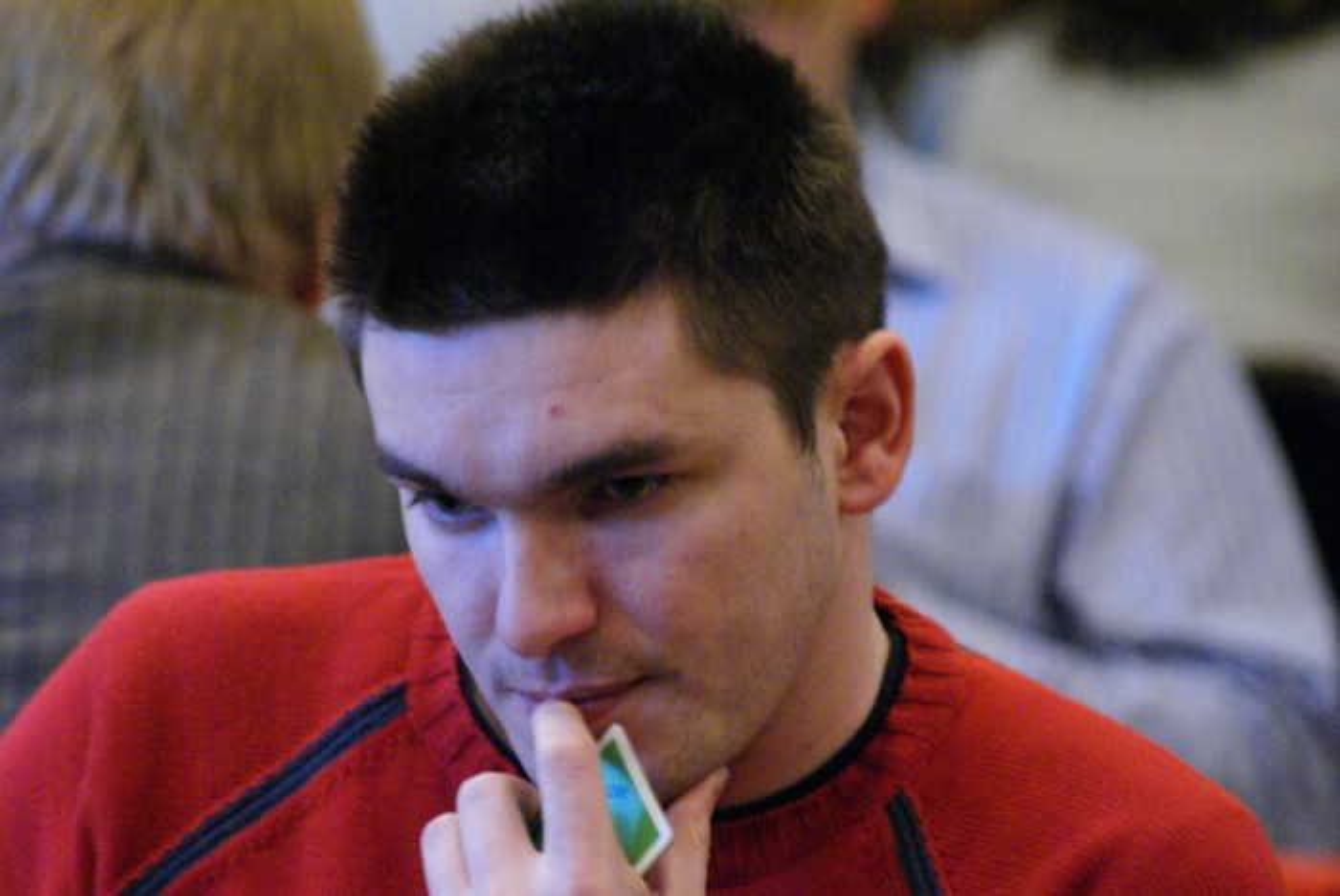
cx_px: 670
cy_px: 448
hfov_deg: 6.5
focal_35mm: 315
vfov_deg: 4.4
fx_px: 11734
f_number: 5.6
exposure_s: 1/6
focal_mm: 210
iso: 1600
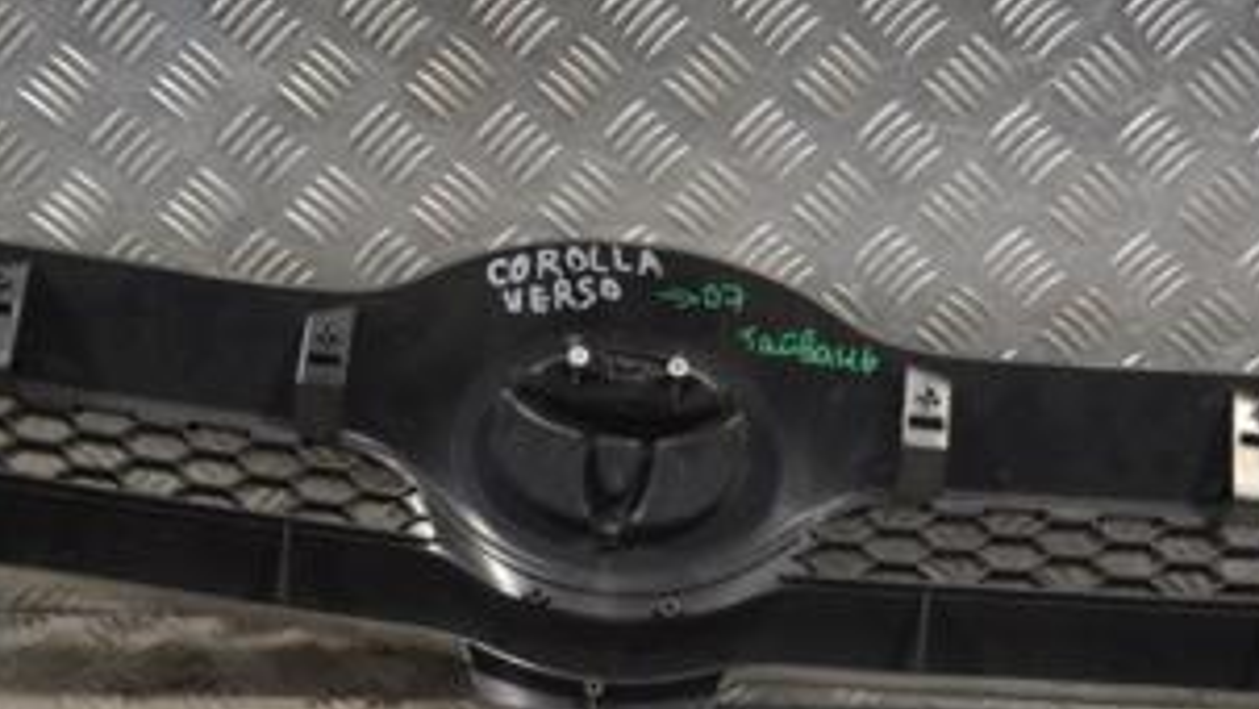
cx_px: 634
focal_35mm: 75
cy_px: 217
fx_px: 2504
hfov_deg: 28.2
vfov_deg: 16.1
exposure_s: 1/30
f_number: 4
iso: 100
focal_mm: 24
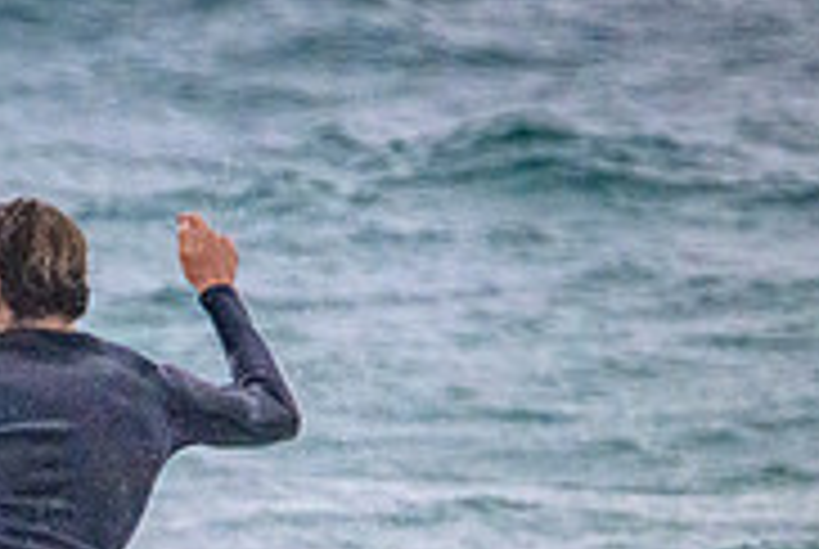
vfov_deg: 0.5
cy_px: 826
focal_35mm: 2546
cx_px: -220
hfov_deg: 0.8
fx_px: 58015
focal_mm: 800
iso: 7200
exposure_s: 1/1250
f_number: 11
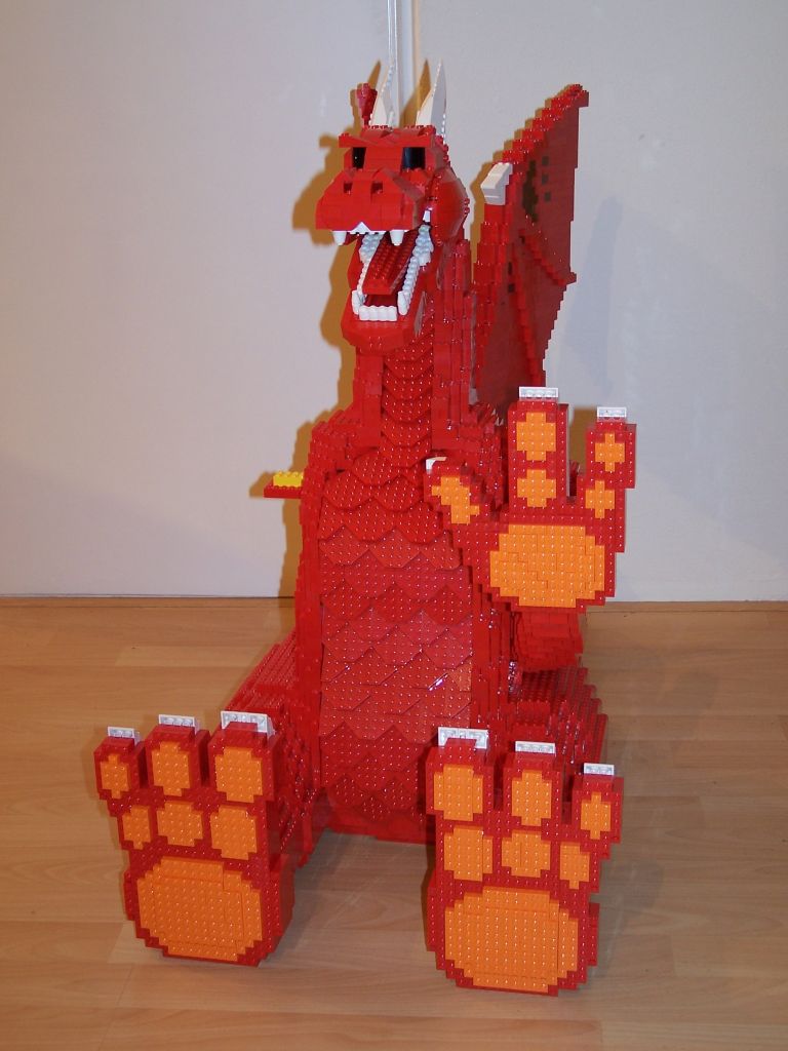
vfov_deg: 37.5
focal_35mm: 51
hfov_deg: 28.6
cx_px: 394
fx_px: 1548
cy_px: 526
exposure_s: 1/2
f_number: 3
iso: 80
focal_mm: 8.5
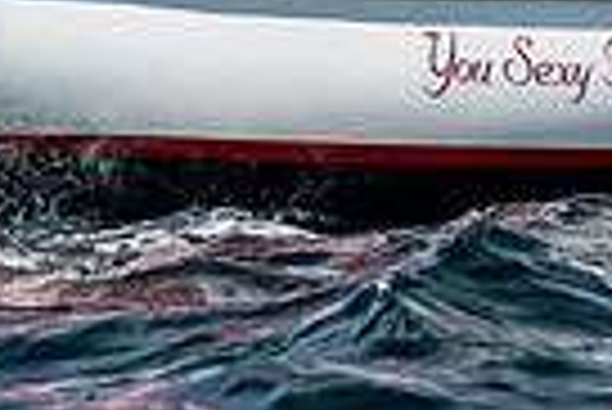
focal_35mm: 2154
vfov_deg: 0.6
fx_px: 36657
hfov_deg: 1.0
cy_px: -375
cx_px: 320
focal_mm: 300
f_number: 5
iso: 320
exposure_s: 1/4000
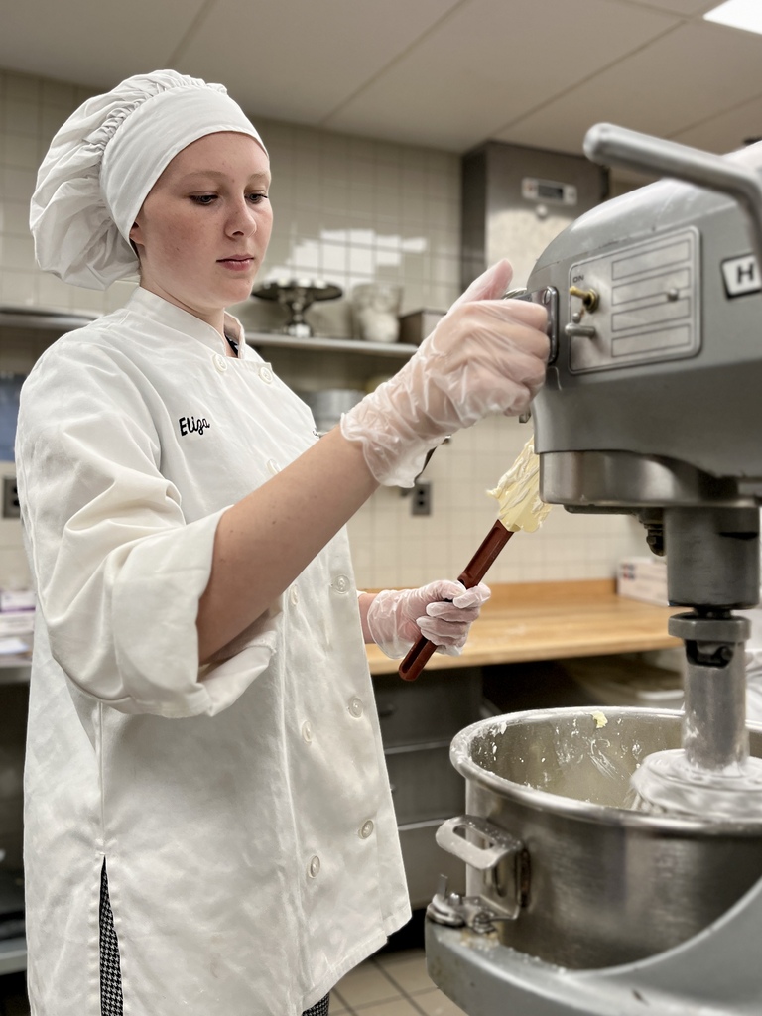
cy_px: 508
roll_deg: +0.5
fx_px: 763
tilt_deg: +2.9
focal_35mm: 26
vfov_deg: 67.3
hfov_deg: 53.1
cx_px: 381
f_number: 1.6
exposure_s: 1/120
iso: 100
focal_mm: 5.1
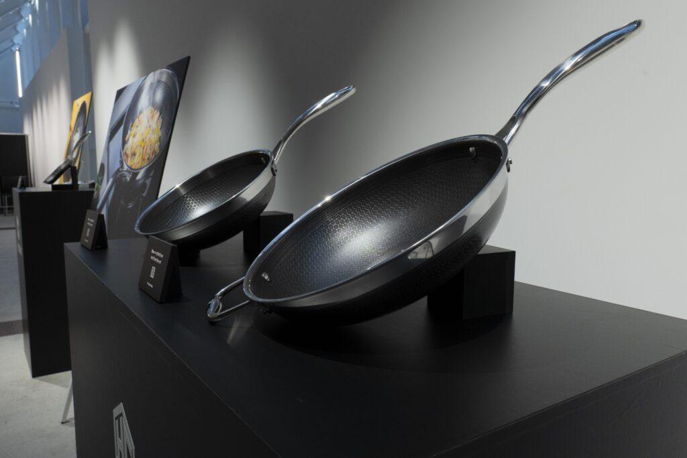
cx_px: 344
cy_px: 229
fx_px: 515
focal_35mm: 27
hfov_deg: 67.4
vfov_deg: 47.9
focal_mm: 27
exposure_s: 1/30
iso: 2500
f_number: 13
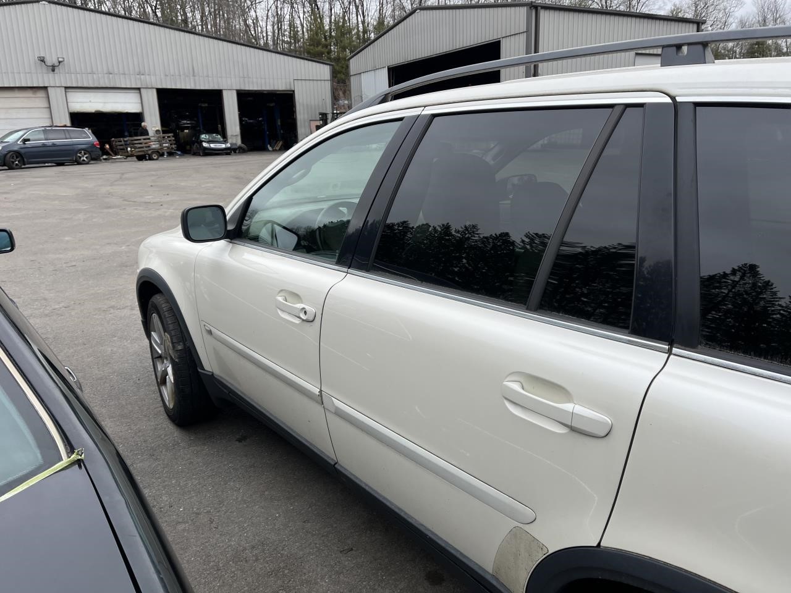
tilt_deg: -10.2
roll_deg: +2.3
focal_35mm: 26
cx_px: 396
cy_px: 296
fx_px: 594
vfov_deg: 53.1
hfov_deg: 67.3
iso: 50
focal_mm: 5.1
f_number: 1.6
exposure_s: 1/983
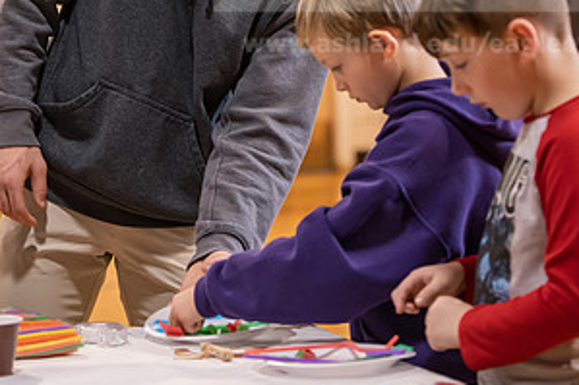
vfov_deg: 7.1
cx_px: 155
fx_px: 3118
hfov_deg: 10.6
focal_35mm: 194
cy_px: 84
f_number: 3.2
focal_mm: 100
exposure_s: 1/160
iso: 1250
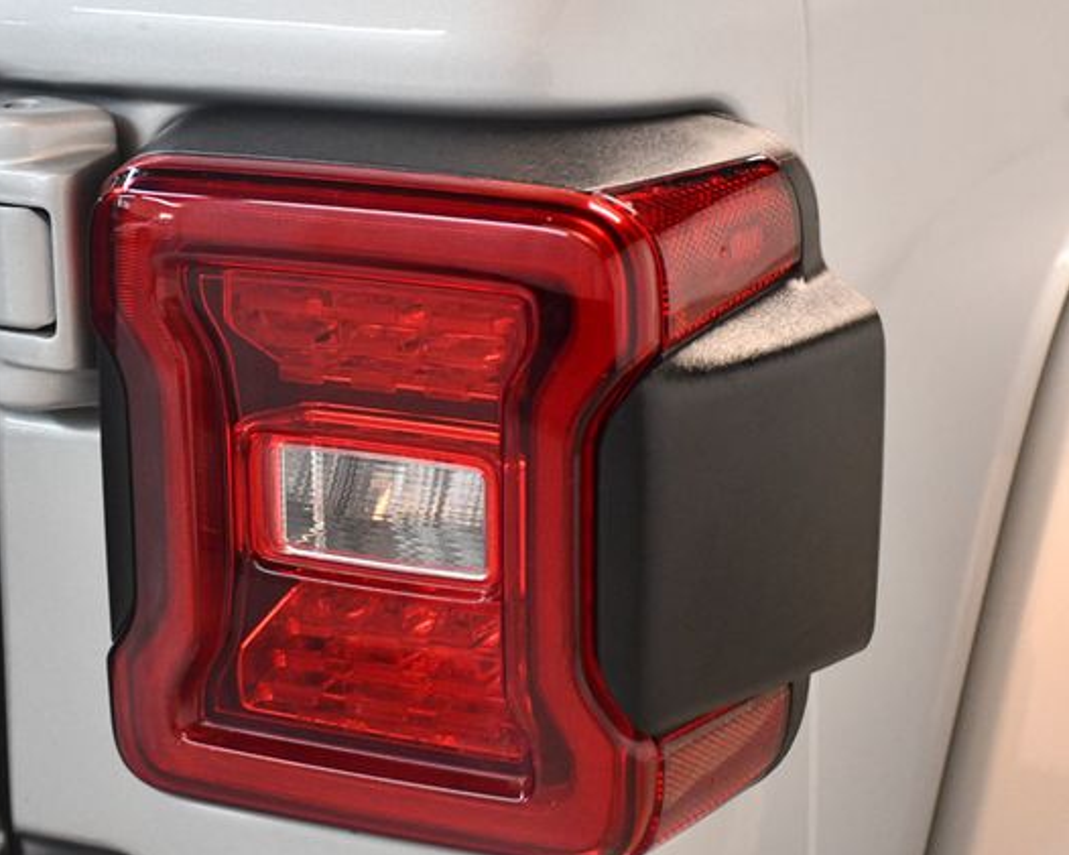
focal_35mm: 89
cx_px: 467
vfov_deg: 17.3
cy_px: 431
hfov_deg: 21.5
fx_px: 2816
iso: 3200
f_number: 4.8
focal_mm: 52
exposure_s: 1/60
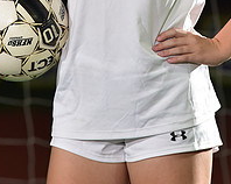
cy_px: -112
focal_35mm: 550
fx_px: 3756
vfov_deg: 2.8
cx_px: 122
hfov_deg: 3.5
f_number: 5
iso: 1250
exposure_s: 1/160
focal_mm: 200
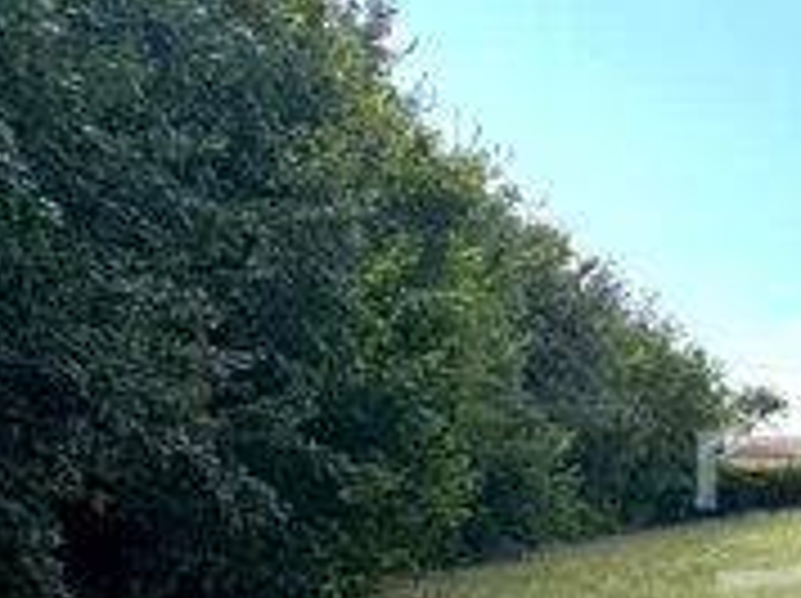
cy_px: 553
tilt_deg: +0.1
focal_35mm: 63
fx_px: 1456
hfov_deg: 25.1
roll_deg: +0.8
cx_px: 1130
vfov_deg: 22.6
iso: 50
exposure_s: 1/1742
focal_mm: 2.22
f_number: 2.2
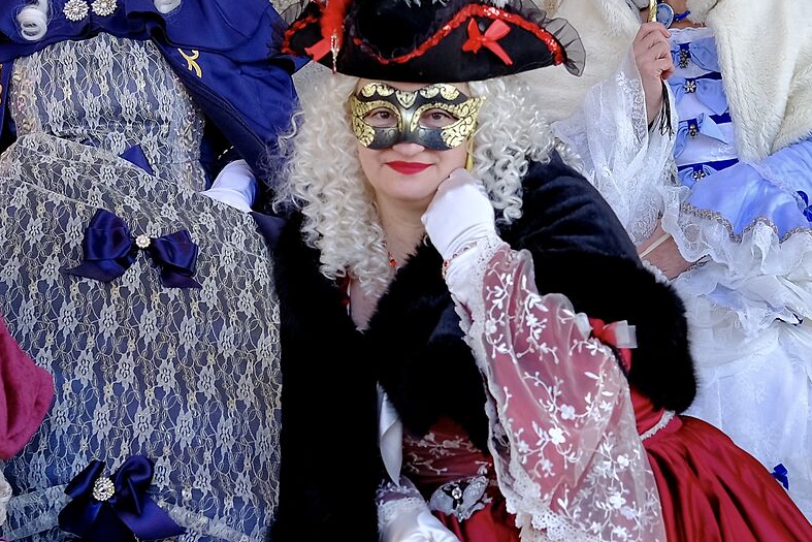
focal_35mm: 125
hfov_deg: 16.4
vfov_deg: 11.0
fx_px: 2820
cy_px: 218
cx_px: 469
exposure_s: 1/250
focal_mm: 27
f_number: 2
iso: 160
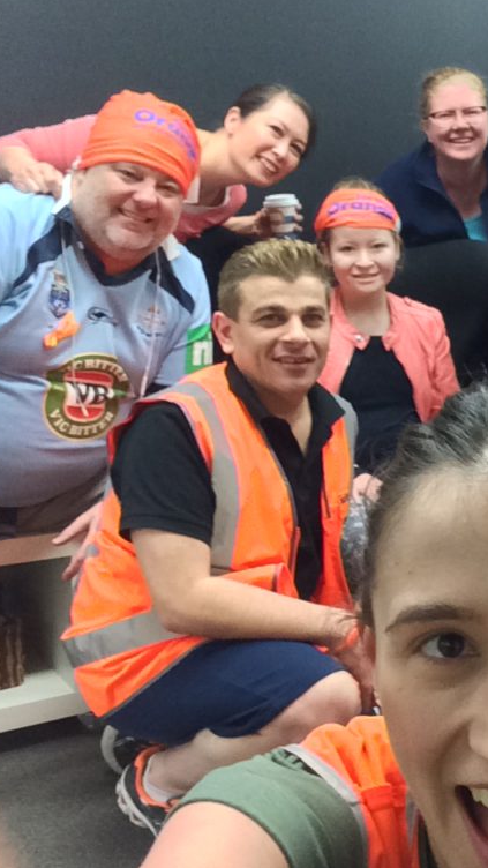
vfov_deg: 44.6
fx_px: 1058
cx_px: 538
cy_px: 429
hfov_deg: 24.2
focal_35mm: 46
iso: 250
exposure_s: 1/33
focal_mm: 2.15
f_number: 2.4
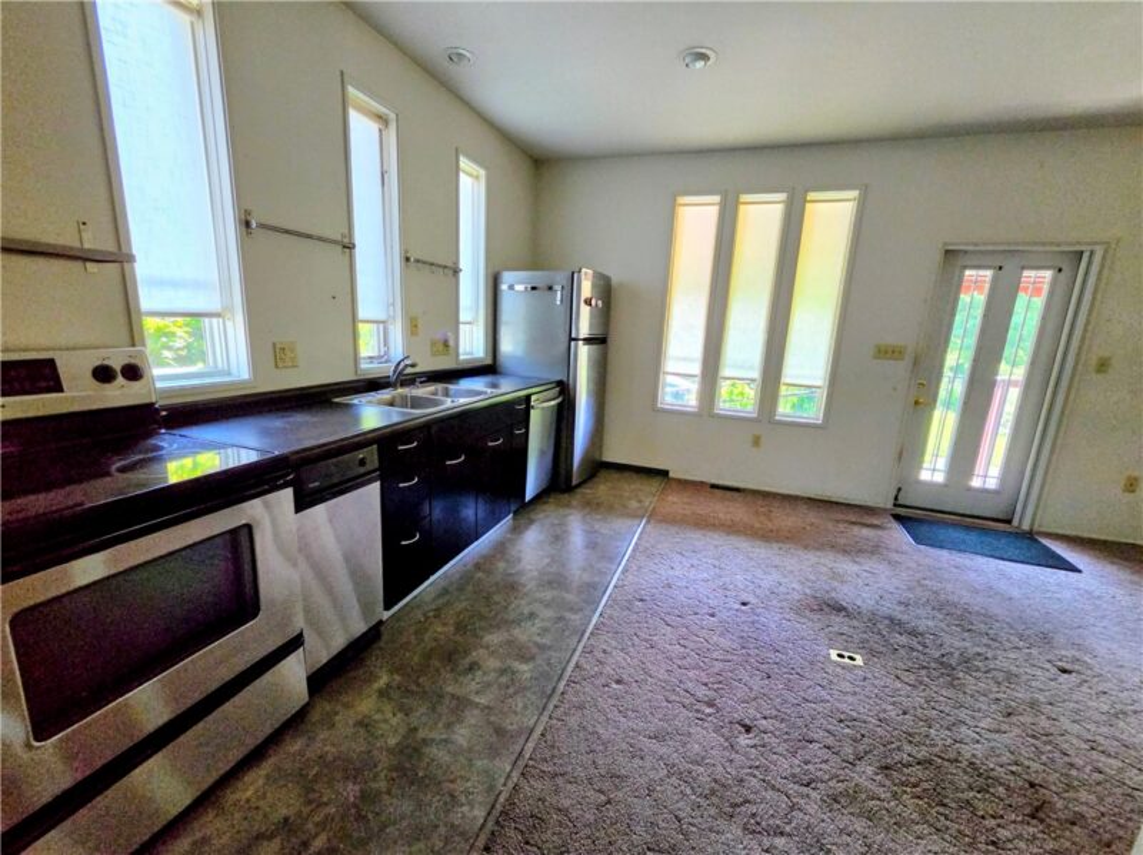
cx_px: 572
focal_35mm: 13
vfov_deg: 89.9
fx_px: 429
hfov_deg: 106.2
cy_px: 428
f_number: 2.2
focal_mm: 2.2
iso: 640
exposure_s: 1/359
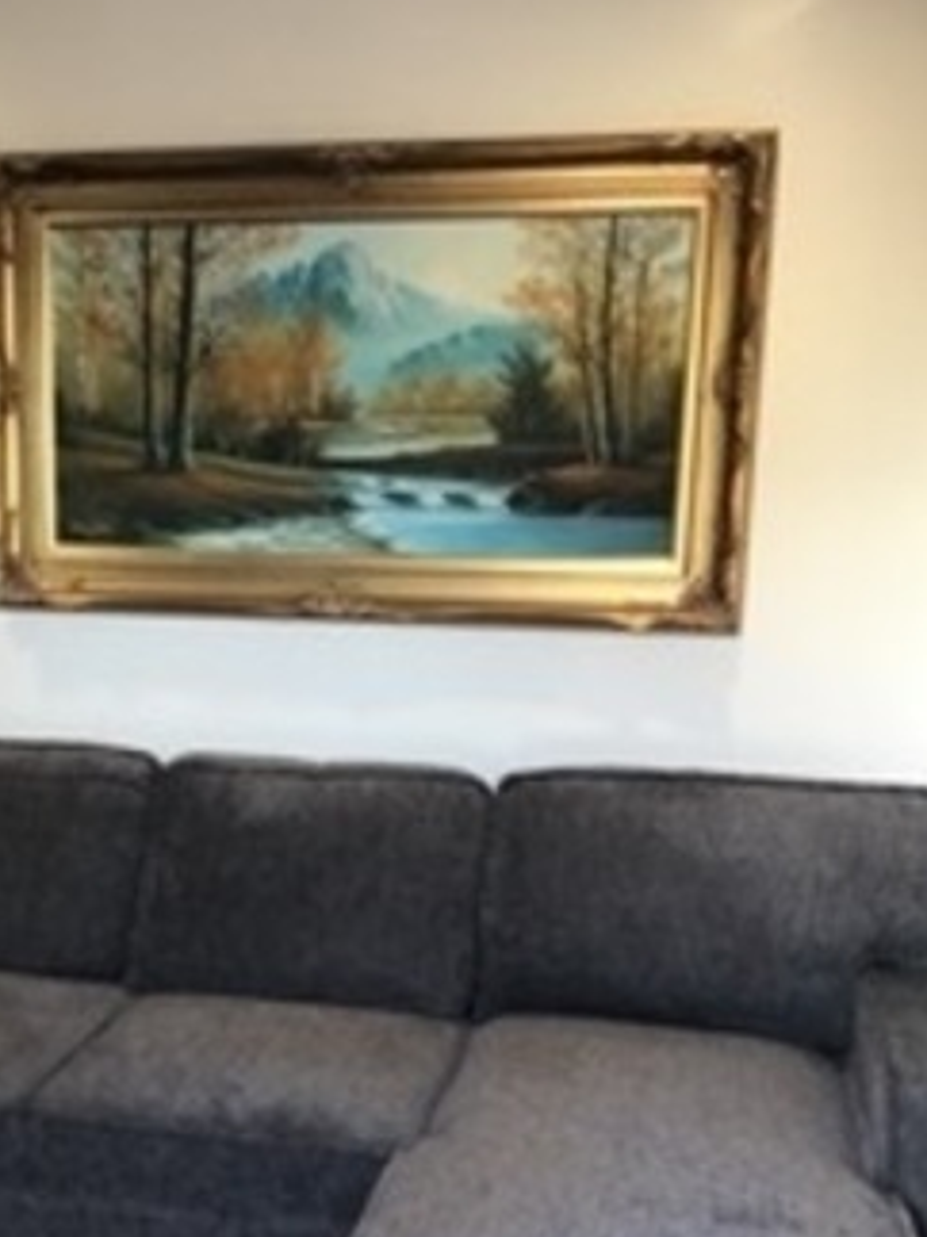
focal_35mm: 48
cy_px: 804
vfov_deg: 39.3
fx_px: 1715
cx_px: 270
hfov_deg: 29.9
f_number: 2.4
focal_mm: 3.3
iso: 50
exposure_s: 1/30
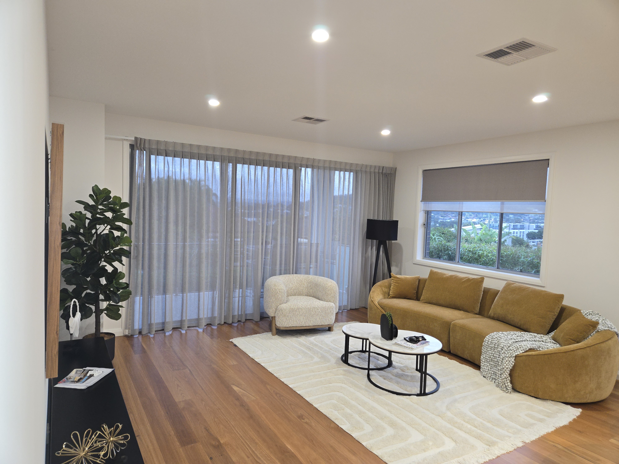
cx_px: 310
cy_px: 232
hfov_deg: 73.9
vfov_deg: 58.9
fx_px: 411
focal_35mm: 23
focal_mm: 5.4
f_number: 1.8
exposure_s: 1/33
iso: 125
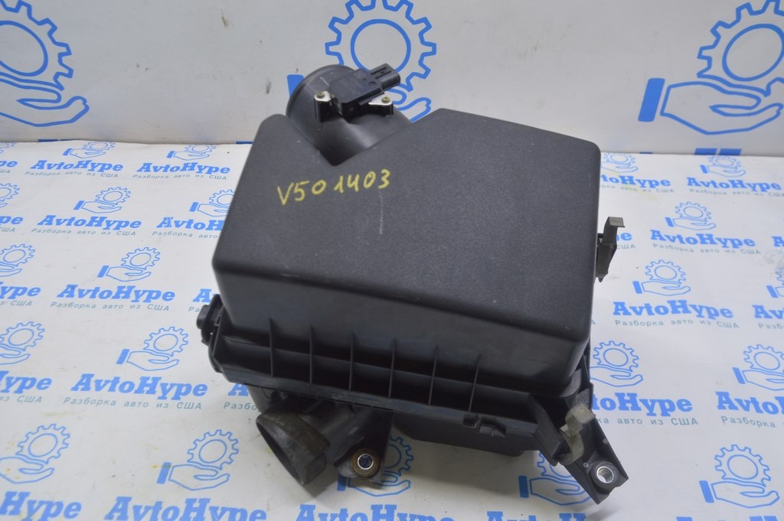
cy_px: 260
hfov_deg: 62.0
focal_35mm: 30
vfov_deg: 43.5
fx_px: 653
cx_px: 392
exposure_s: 1/20
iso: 400
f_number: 5.6
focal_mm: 20
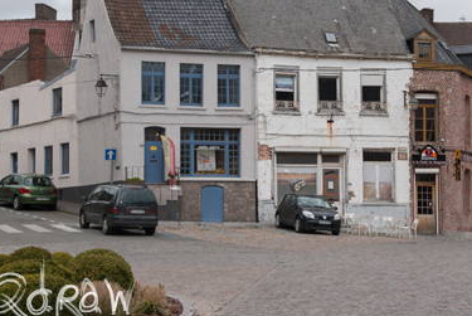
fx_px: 1050
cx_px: 298
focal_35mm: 80
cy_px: 119
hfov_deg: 25.3
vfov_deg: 17.1
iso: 100
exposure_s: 1/200
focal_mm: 40
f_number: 8
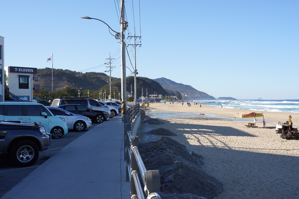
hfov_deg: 50.7
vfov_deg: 35.1
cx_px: 150
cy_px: 100
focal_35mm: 38
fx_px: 316
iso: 100
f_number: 11
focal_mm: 38
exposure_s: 1/100
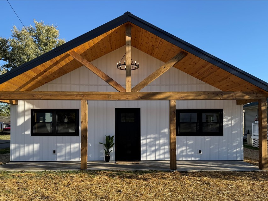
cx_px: 131
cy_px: 121
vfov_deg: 48.0
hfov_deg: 61.6
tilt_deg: +2.1
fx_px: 225
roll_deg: +0.1
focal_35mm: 29
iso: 80
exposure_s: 1/2053
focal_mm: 6.76
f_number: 1.78
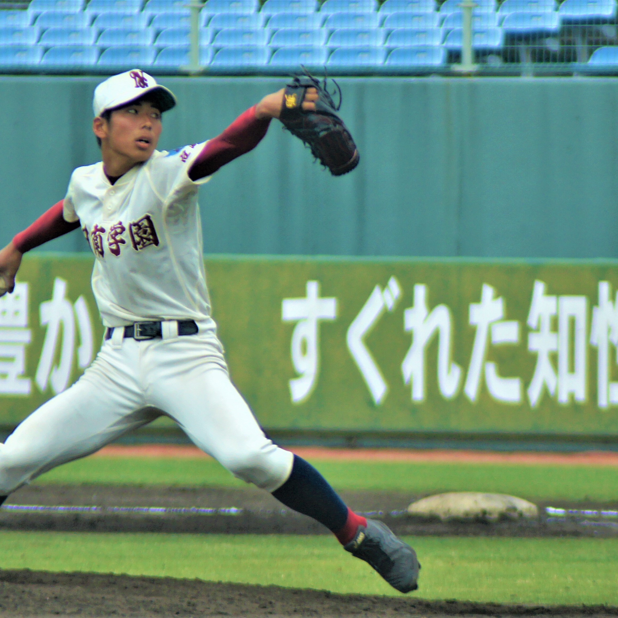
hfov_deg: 3.0
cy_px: 309
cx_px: 202
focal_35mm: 575
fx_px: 11614
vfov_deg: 3.0
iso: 400
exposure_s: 1/500
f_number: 6.3
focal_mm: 300
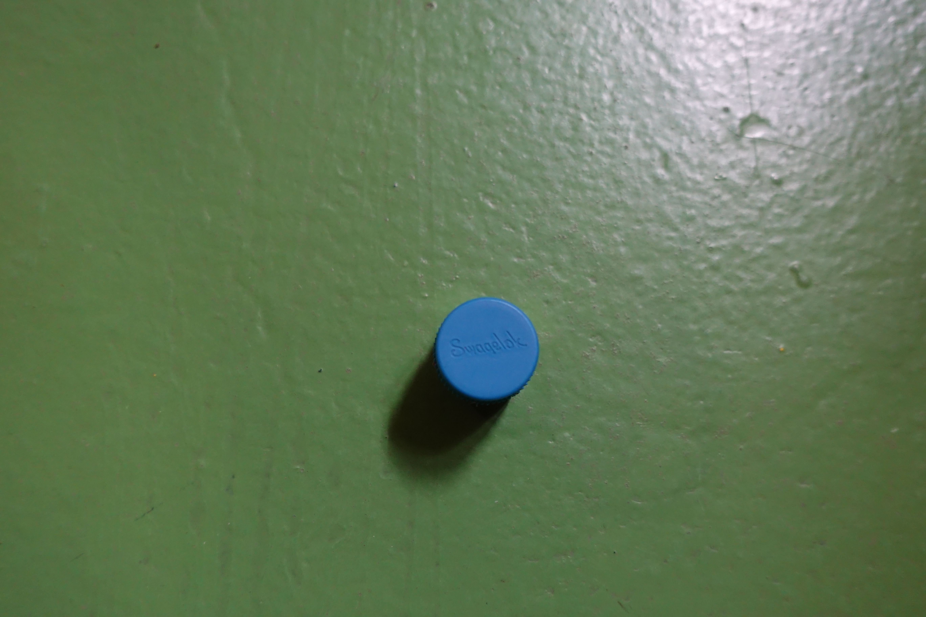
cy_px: 308
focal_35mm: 36
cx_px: 463
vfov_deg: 36.9
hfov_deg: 53.1
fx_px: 926
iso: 800
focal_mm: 13.34
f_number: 2.8
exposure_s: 1/20
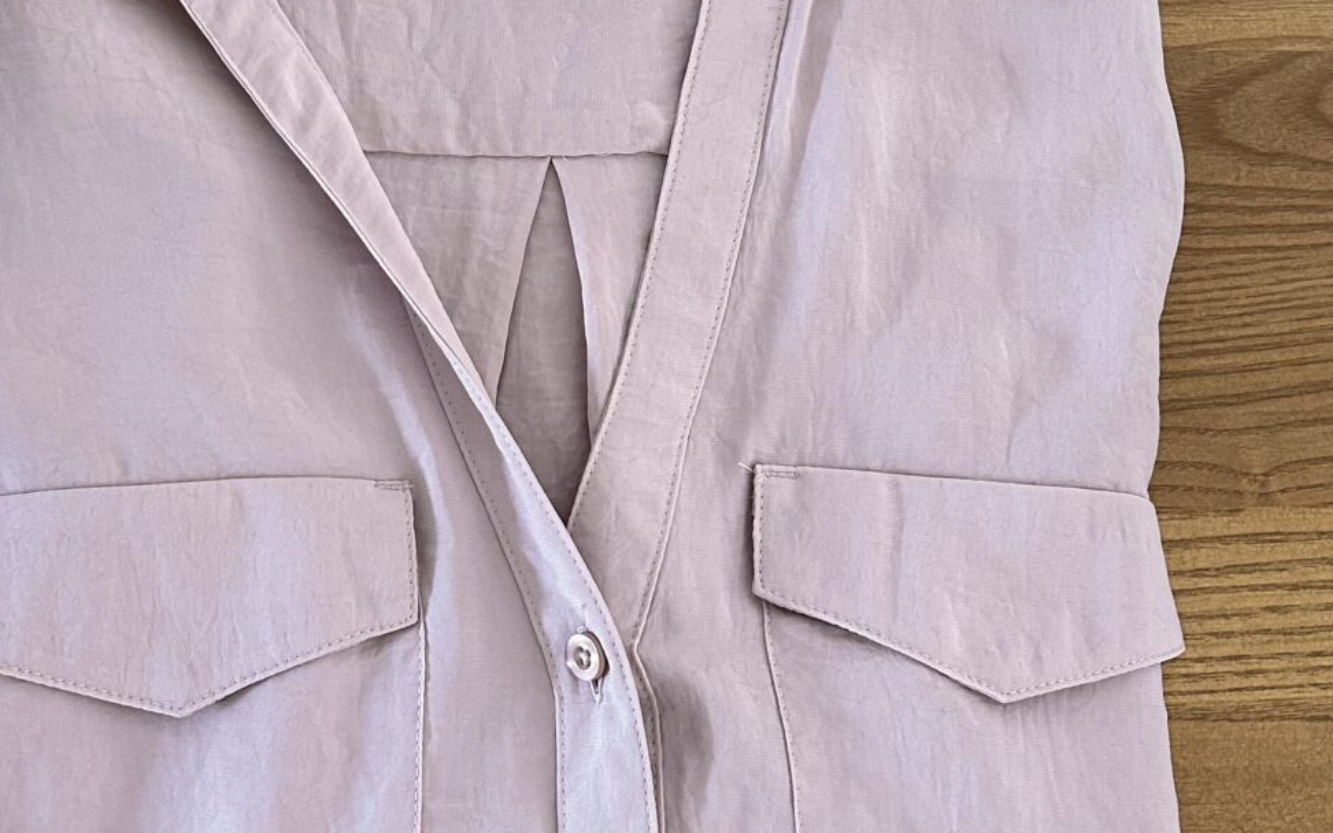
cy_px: 249
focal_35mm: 58
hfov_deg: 34.8
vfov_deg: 22.2
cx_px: 447
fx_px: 2107
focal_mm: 5.7
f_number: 1.5
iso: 160
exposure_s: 1/60
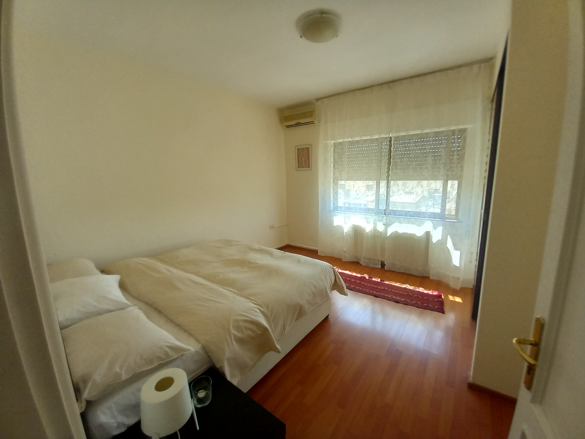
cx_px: 292
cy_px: 220
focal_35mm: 13
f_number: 2.2
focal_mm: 1.13
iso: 80
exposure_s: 1/100
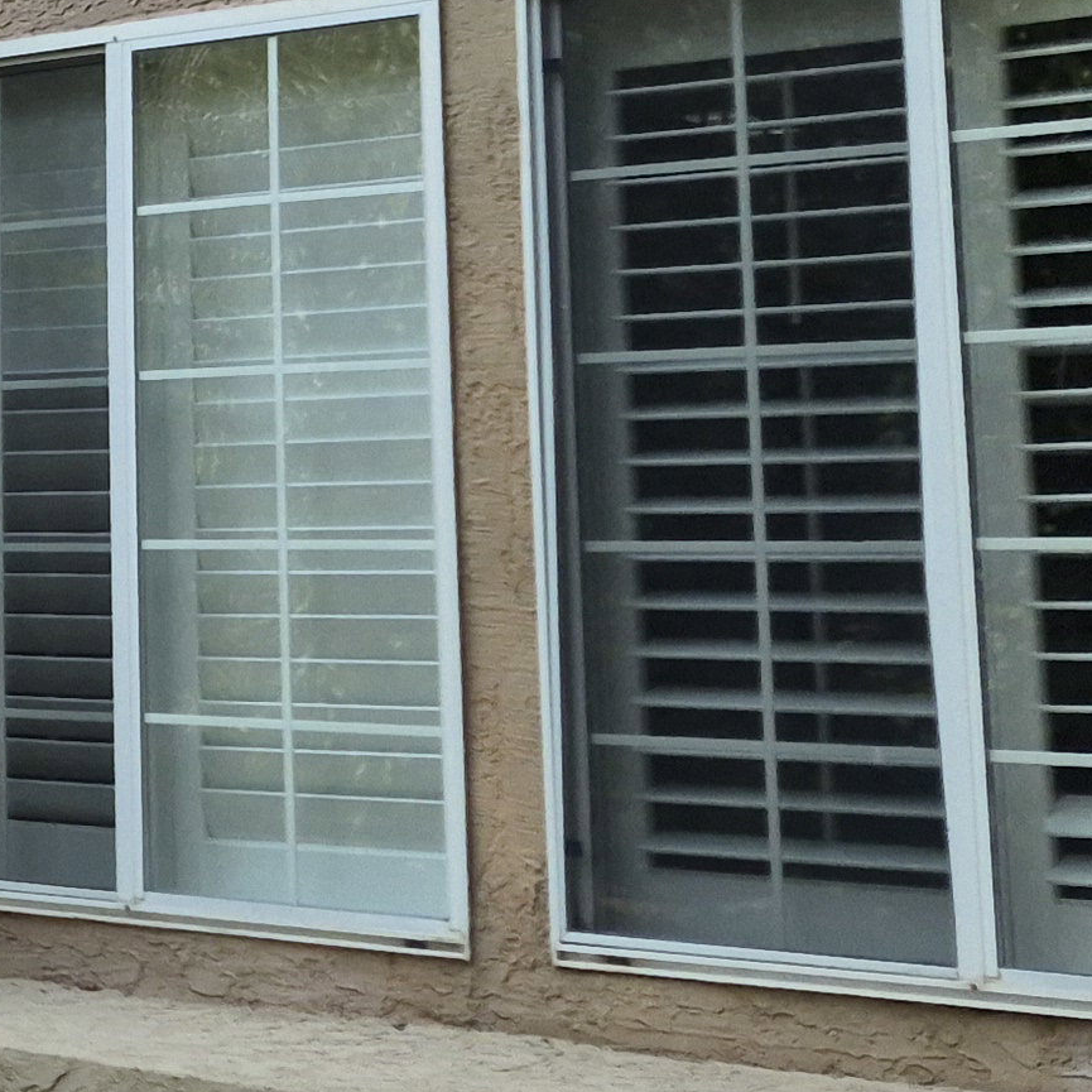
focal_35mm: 94
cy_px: -62
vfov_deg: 17.9
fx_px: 3355
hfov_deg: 15.5
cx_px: -942
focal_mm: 5.4
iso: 80
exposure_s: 1/6336
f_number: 1.8
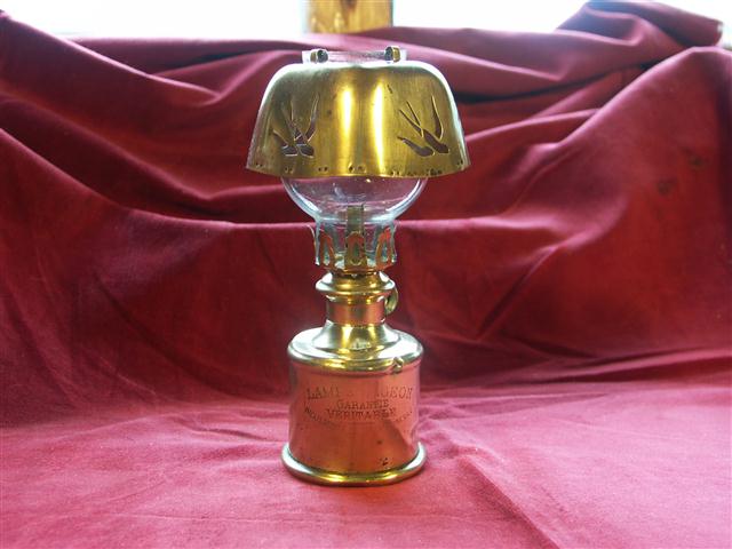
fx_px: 909
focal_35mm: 43
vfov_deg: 33.6
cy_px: 274
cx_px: 366
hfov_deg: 43.9
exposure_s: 1/10
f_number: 2.8
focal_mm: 11.13
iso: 100
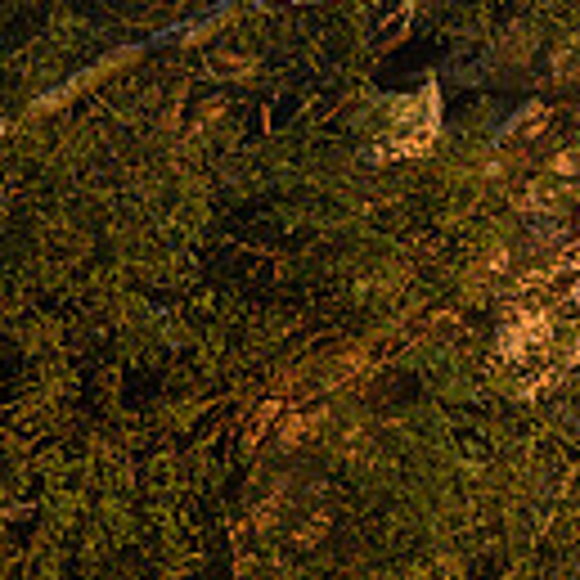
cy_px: 688
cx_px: 1299
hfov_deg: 4.4
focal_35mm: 389
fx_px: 7374
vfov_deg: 4.5
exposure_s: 1/640
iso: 2500
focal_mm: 102
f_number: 6.3
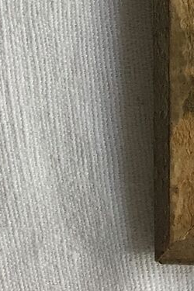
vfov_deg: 12.2
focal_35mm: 161
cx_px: 666
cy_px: -144
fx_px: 1301
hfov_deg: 7.2
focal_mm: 4.15
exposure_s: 1/100
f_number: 2.2
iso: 50
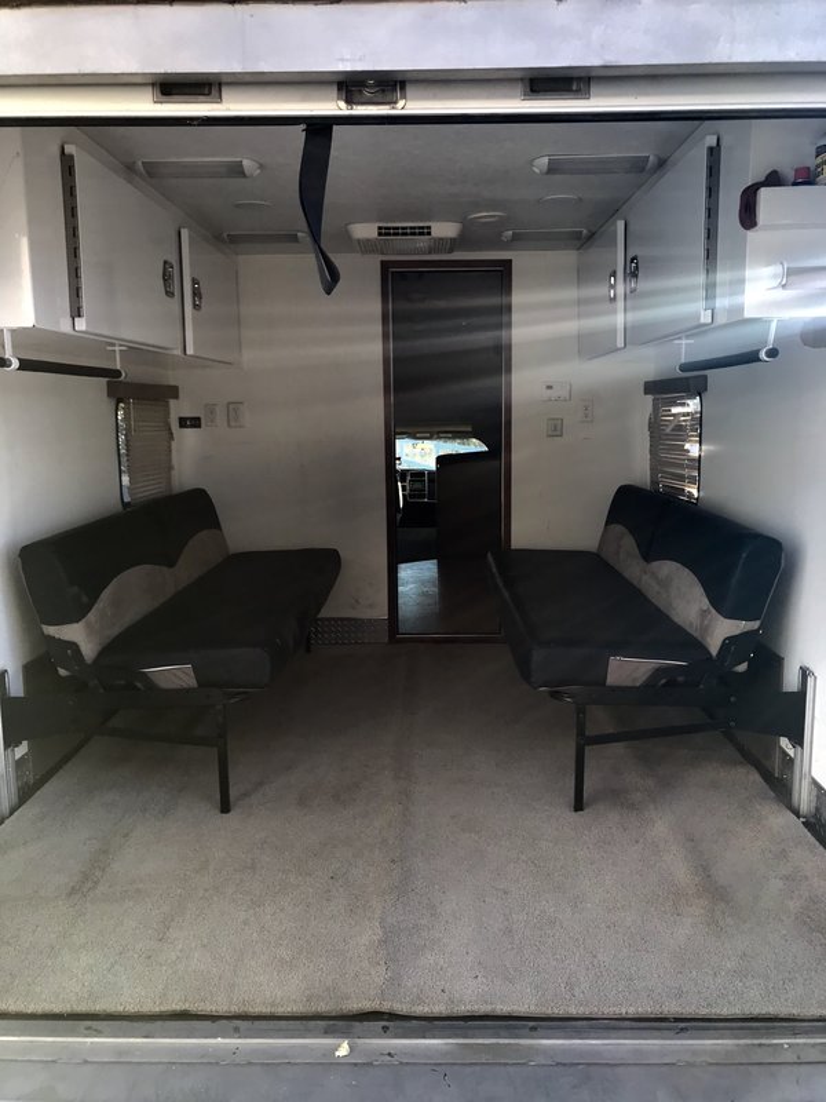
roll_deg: +1.0
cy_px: 551
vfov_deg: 63.4
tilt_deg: -8.6
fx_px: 891
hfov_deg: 49.7
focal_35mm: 28
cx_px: 413
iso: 20
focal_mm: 3.99
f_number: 1.8
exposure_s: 1/260
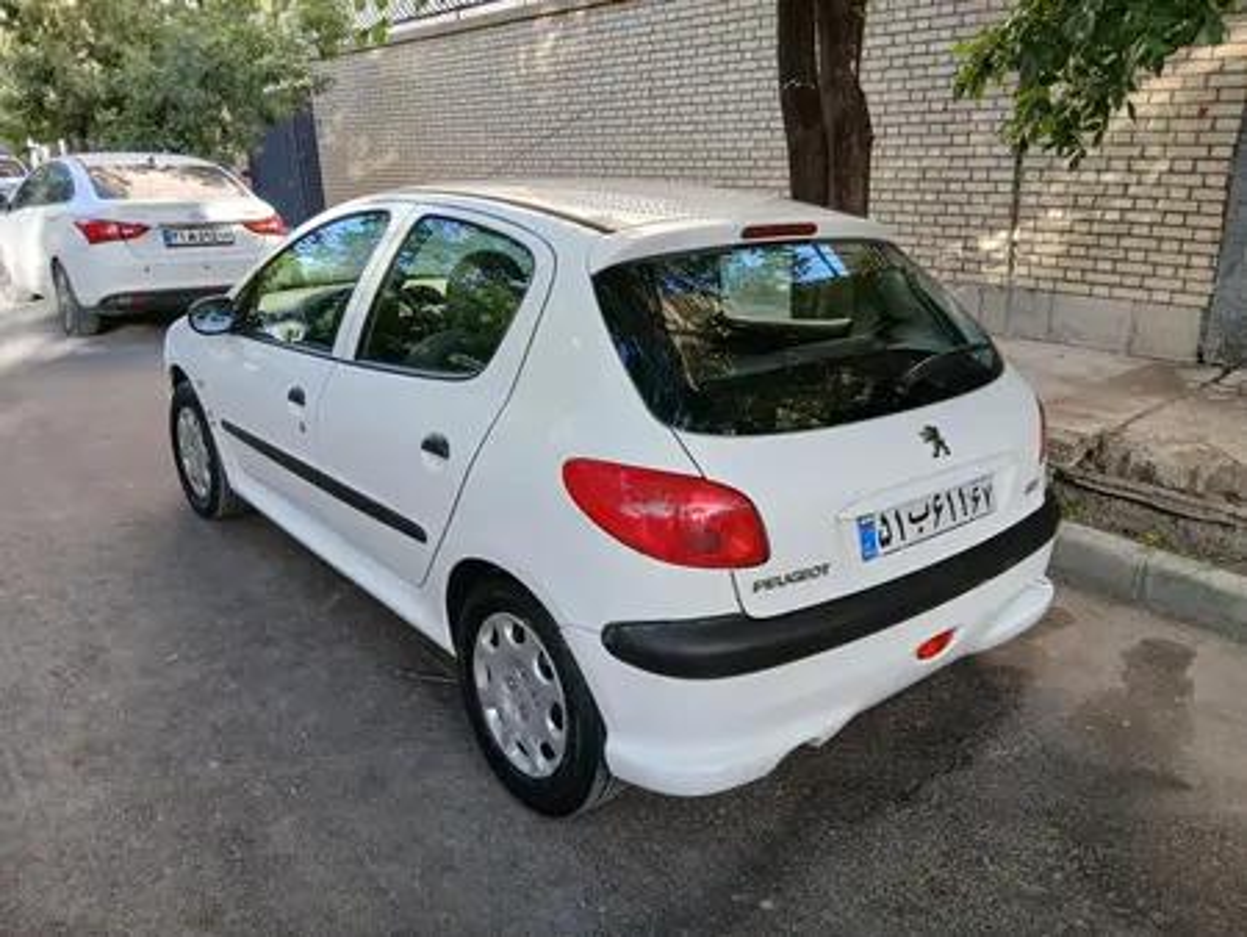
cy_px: 468
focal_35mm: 26
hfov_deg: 67.3
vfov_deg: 53.1
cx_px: 624
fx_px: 937
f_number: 1.8
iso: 20
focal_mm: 3.98
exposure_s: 1/50
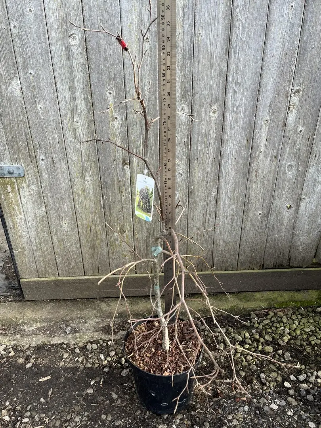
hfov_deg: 53.1
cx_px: 160
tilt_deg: -26.4
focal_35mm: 26
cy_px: 214
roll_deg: +2.1
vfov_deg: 67.3
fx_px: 321
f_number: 1.6
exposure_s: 1/368
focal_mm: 5.1
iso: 50
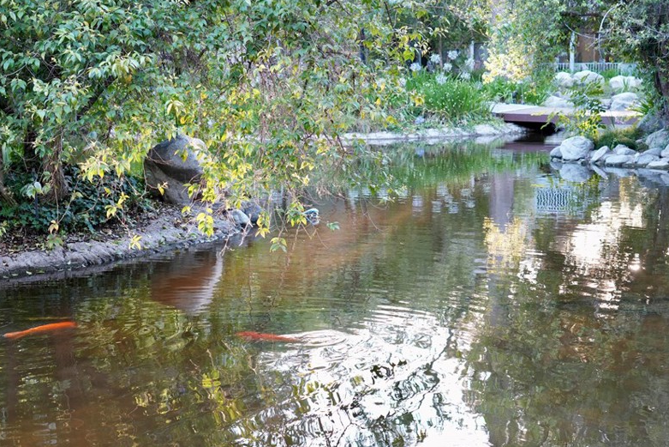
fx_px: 1097
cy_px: 248
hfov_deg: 33.9
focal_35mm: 59
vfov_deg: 23.0
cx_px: 344
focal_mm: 30
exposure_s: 1/60.1
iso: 320
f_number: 2.8
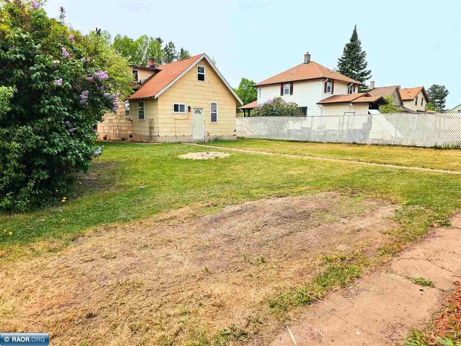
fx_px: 306
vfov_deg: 58.9
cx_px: 230
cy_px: 173
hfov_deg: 73.9
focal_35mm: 23
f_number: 1.7
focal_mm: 6.3
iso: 80
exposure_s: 1/3891
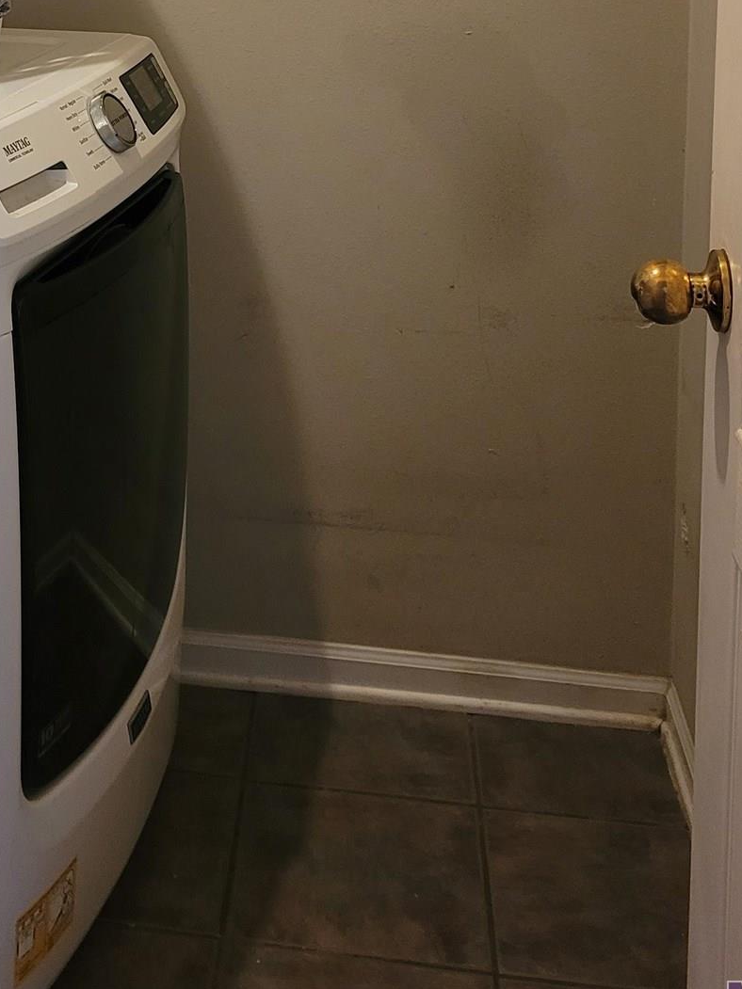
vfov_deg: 30.8
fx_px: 1629
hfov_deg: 24.8
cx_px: 54
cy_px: -48
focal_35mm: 57
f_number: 1.8
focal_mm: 5.4
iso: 320
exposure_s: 1/40
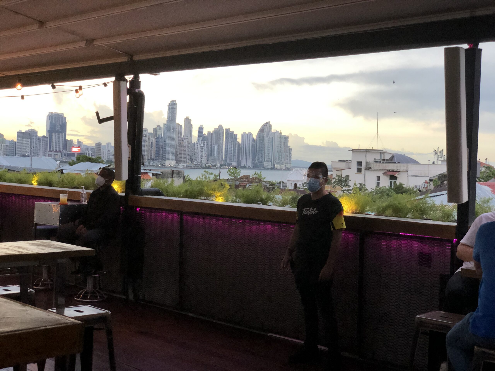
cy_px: 186
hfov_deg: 36.8
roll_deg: -2.1
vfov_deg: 28.0
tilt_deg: -1.6
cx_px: 248
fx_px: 744
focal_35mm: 52
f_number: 2.4
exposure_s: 1/60
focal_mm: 6
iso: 125
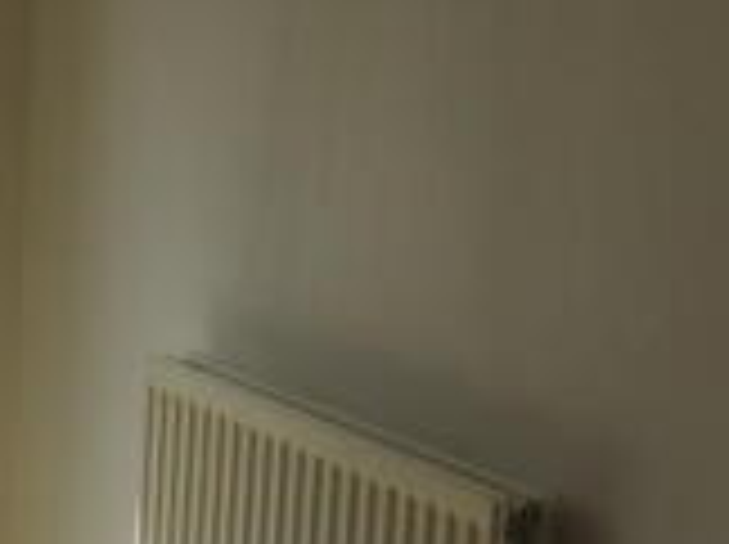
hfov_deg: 17.7
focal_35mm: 101
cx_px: -322
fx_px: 2124
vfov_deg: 14.6
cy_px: 218
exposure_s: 1/640
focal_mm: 5
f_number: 3.5
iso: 100
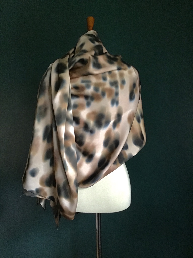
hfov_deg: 45.4
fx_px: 230
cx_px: 96
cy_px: 129
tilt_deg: -2.6
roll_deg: +0.5
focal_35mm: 31
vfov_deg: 58.4
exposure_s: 1/15
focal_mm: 3.3
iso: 250
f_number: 2.4
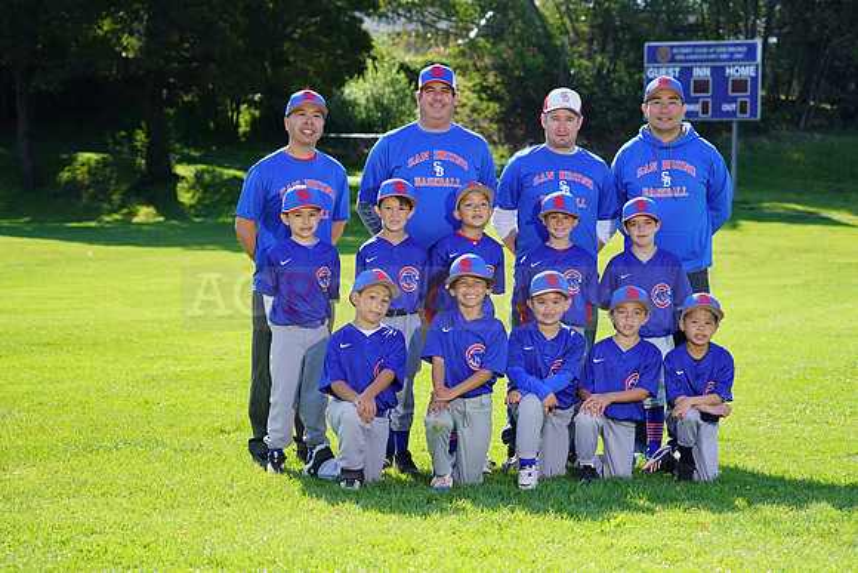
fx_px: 2384
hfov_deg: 20.4
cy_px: 286
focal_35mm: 100
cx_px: 429
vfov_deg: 13.7
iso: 100
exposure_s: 1/250
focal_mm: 100
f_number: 6.3
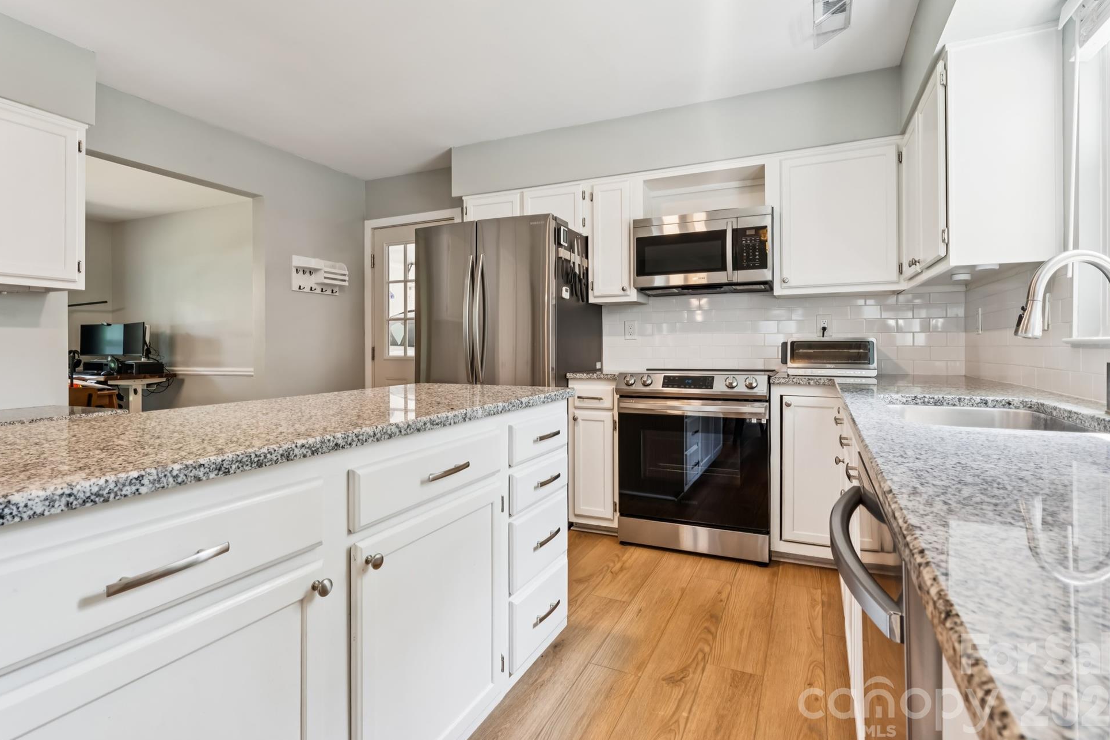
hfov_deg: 90.5
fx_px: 550
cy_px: 354
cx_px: 555
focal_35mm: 18
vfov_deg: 67.8
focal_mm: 16.8
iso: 100
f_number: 13
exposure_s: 1/1.67
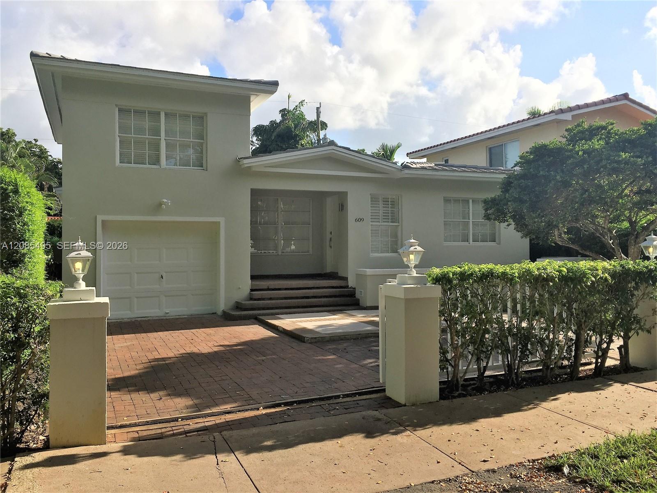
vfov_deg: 48.2
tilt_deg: +0.6
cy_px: 246
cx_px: 328
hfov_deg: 61.7
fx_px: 550
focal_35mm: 29
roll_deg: -1.1
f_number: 2.2
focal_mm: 4.15
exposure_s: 1/1799
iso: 32
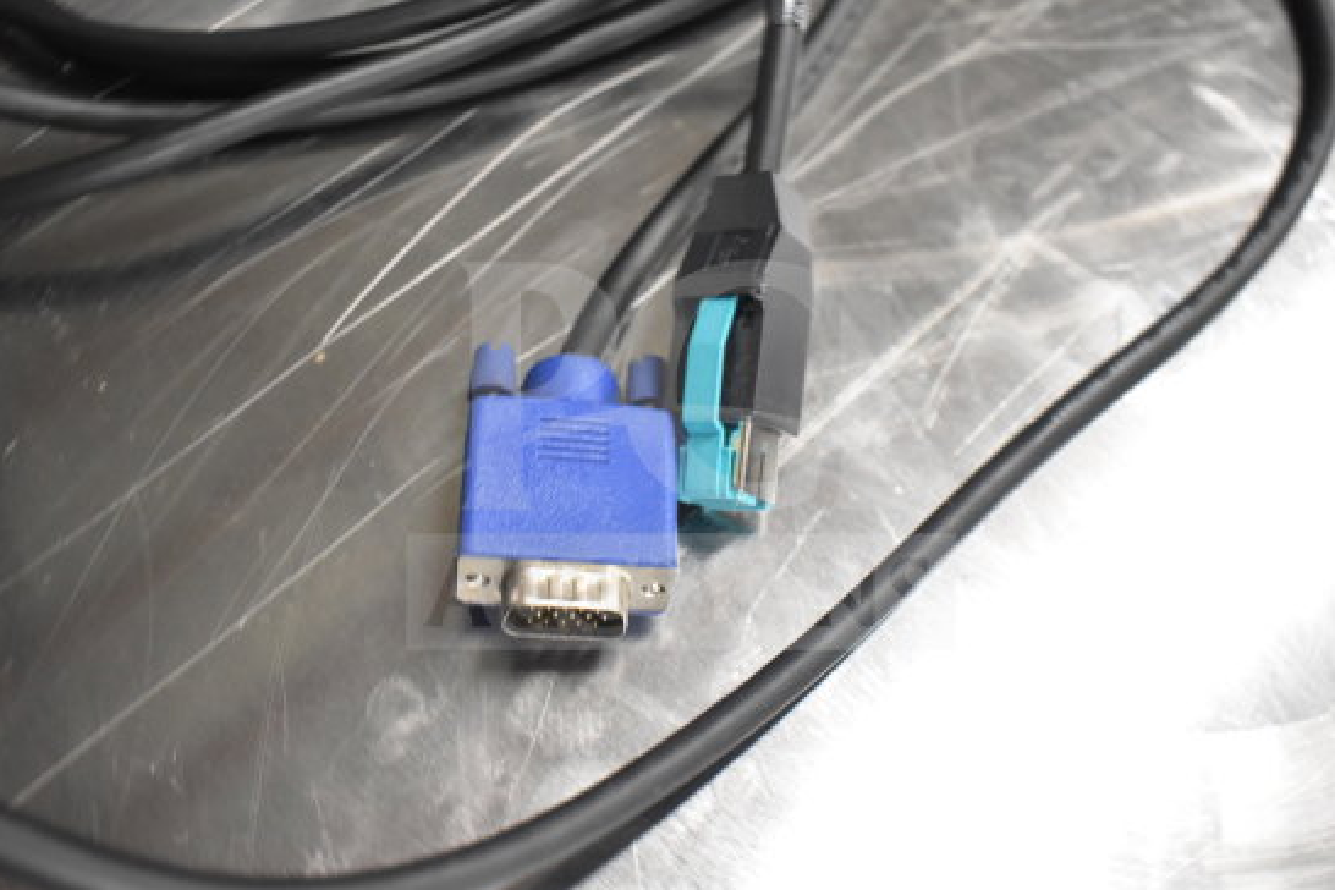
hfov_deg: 50.0
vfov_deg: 34.6
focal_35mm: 39
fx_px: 1430
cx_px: 680
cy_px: 456
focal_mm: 23
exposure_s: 1/40
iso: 2800
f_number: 3.8
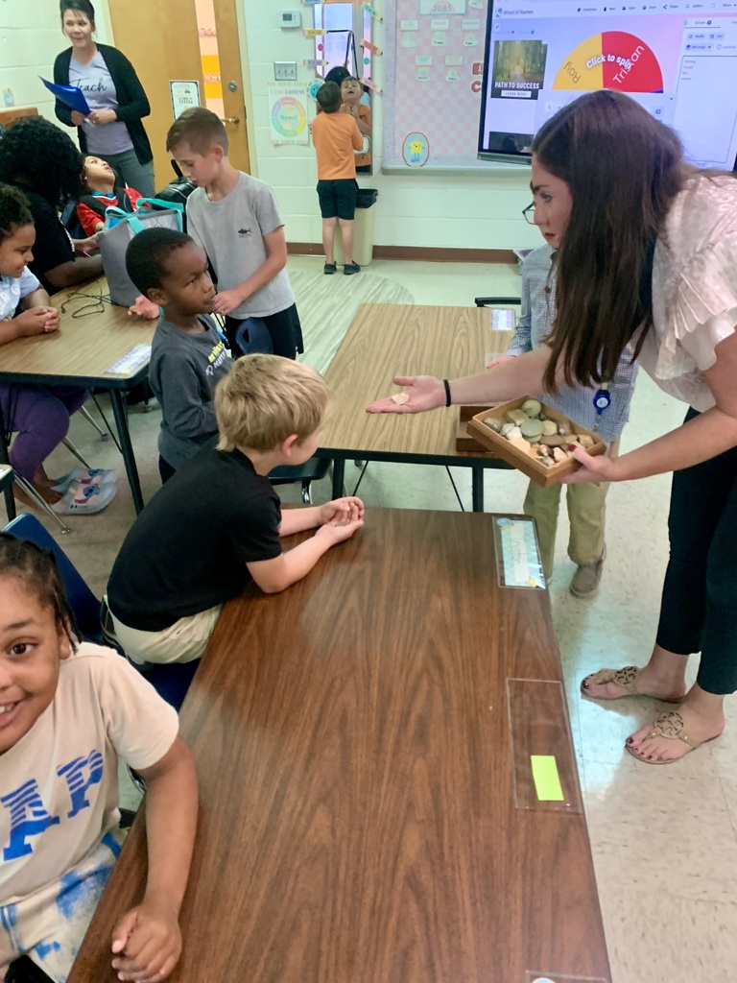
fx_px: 738
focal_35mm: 26
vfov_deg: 67.3
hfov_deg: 53.1
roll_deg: +2.1
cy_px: 492
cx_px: 368
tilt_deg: -28.6
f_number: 1.8
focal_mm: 4.25
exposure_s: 1/36
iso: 320
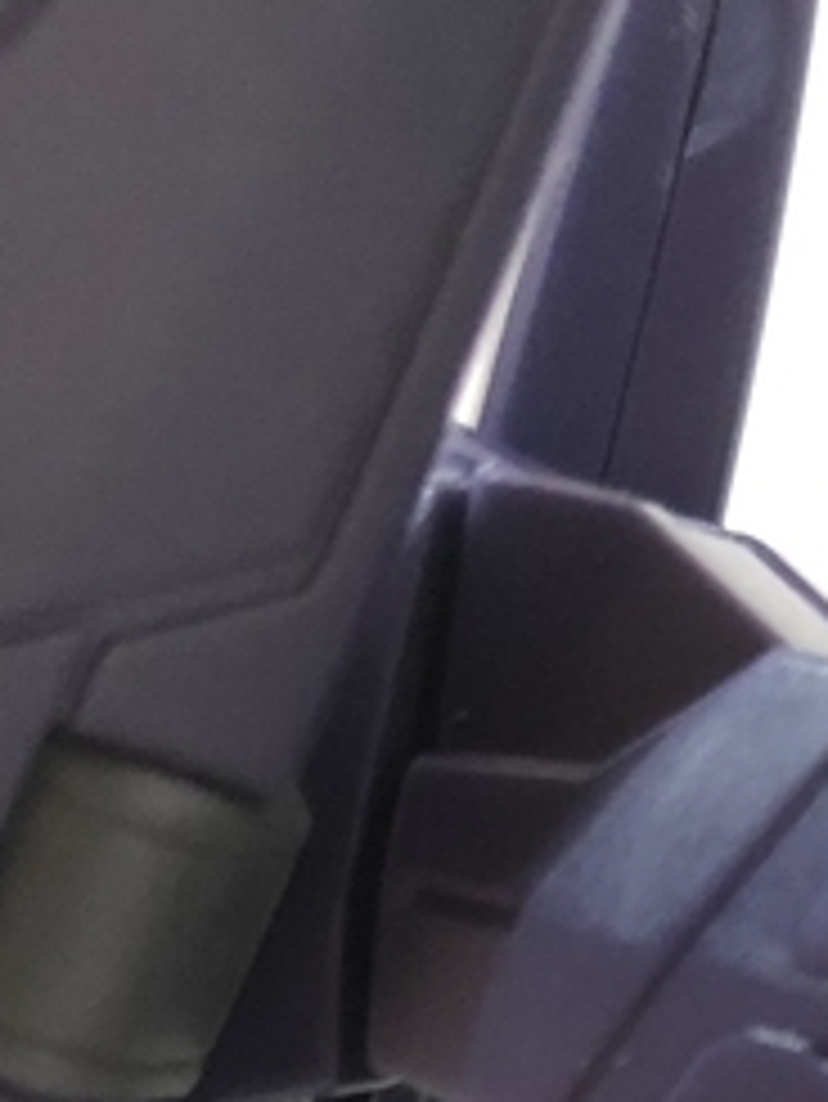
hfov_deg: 9.6
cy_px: 1804
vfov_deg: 13.3
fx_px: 4366
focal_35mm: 137
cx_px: 1984
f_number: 1.8
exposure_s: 1/15
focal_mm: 3.99
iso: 64
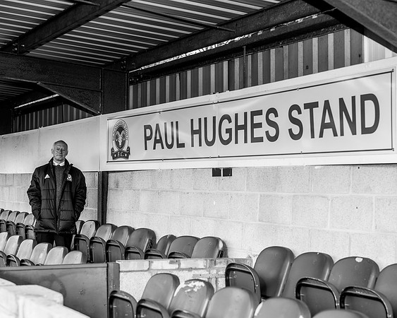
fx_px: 808
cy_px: 168
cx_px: 193
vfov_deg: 22.2
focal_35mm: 69
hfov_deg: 27.6
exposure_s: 1/160
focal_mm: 50
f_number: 2.8
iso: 31
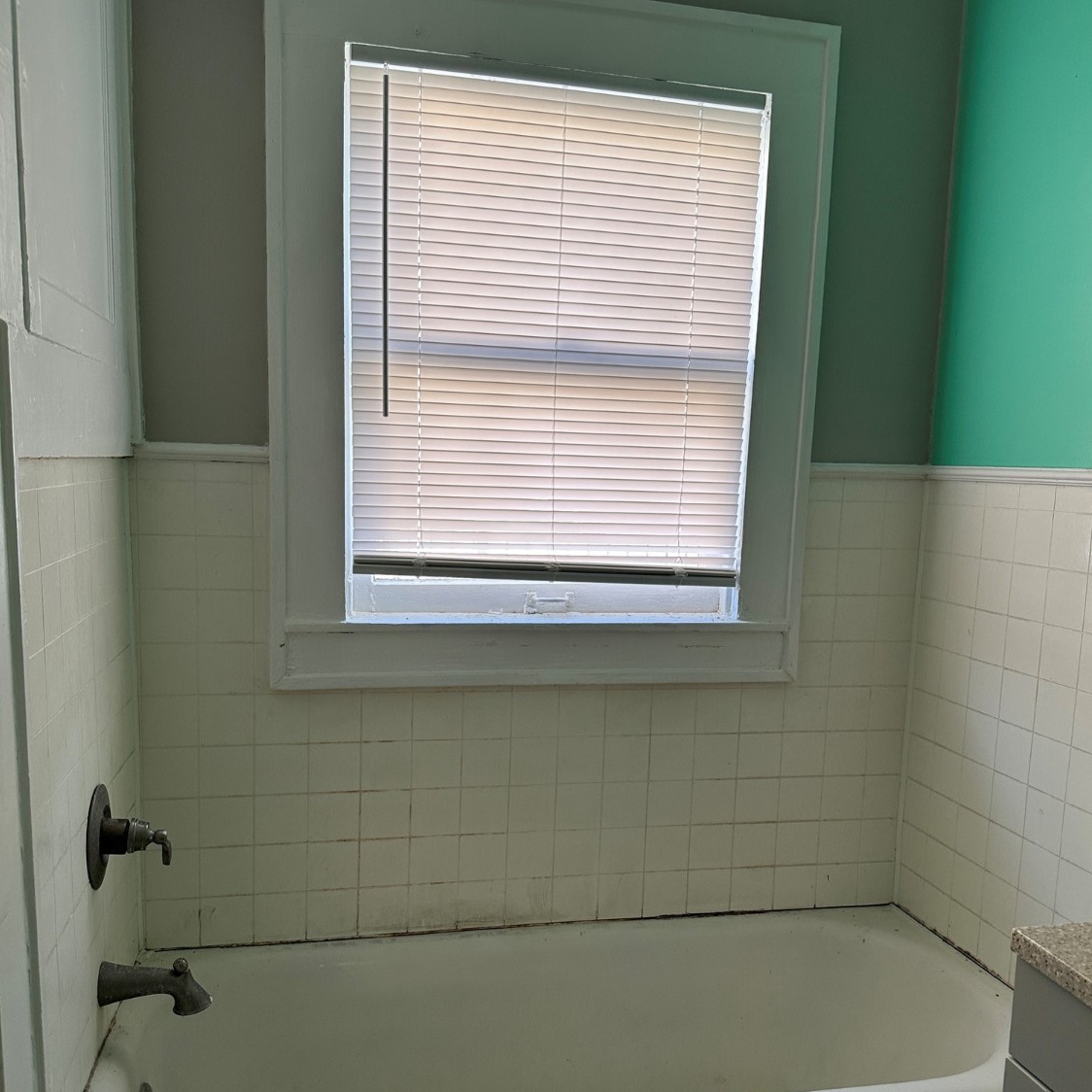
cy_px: 604
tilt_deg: -8.0
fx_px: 1035
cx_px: 541
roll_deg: -1.7
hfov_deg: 55.6
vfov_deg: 55.5
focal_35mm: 29
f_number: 1.78
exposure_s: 1/121
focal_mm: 6.86
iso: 100
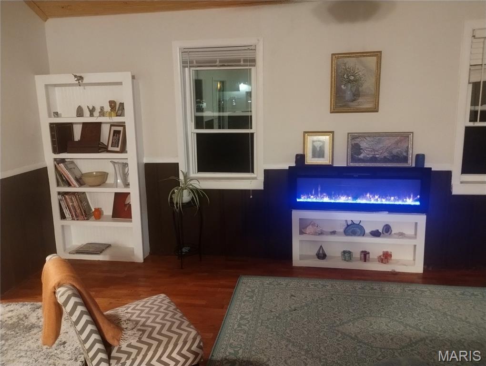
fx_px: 394
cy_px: 183
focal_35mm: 28
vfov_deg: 49.9
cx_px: 243
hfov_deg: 63.4
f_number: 1.8
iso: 4209
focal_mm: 4.27
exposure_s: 1/15
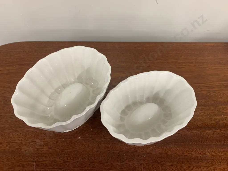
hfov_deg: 67.3
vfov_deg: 53.1
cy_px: 86
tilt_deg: -56.4
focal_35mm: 26
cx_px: 114
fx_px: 171
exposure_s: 1/50
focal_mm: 4.25
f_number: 1.8
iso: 80
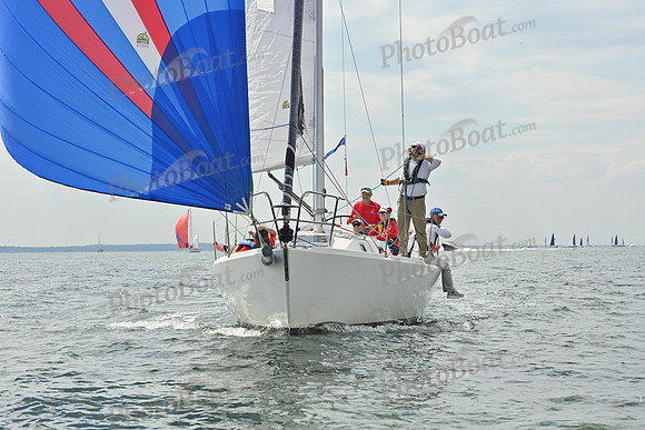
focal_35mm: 90
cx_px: 322
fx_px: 1613
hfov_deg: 22.6
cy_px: 215
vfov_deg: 15.2
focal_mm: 90
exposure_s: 1/1250
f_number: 9
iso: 320
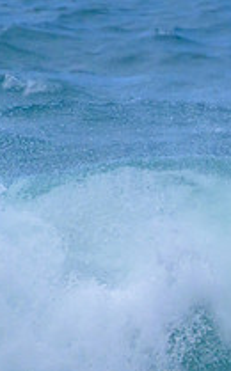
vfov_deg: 0.7
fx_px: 28645
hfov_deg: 0.5
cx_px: 494
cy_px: 230
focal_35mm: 2834
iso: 2200
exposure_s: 1/2500
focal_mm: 1000
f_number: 11
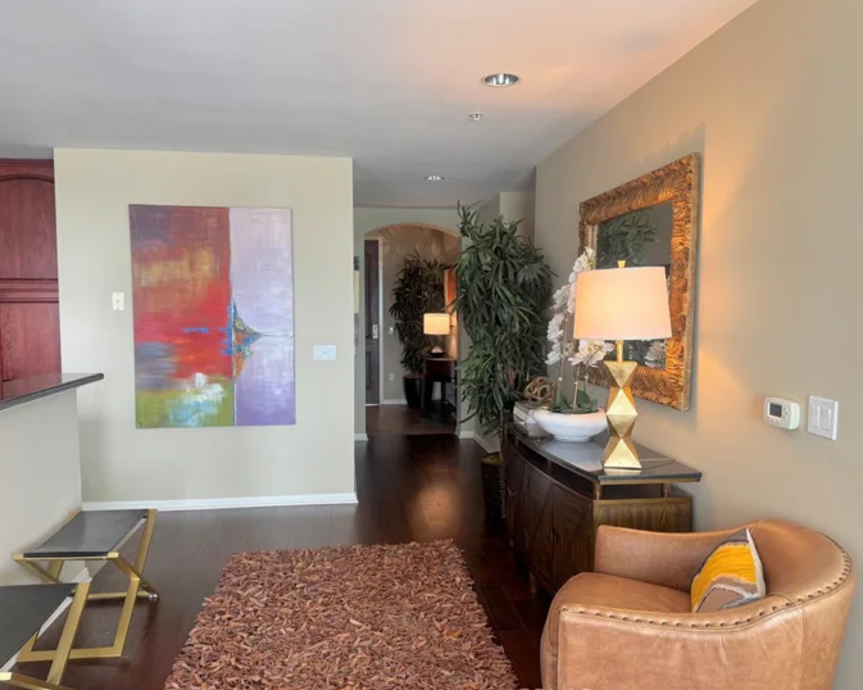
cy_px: 351
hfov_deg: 66.0
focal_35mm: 26
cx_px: 419
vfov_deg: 54.9
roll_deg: -0.1
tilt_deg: -3.8
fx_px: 664
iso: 125
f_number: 1.78
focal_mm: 6.76
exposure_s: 1/60
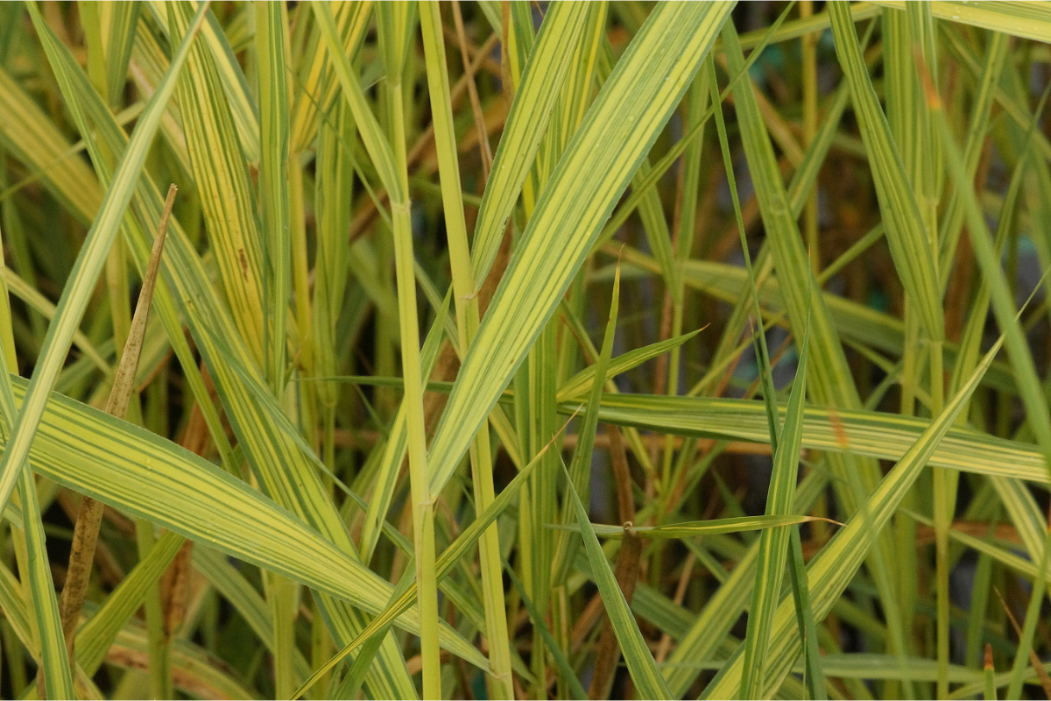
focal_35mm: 150
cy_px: 350
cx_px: 526
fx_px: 4379
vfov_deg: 9.1
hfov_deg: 13.7
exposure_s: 1/160
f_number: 16
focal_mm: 100
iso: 1600
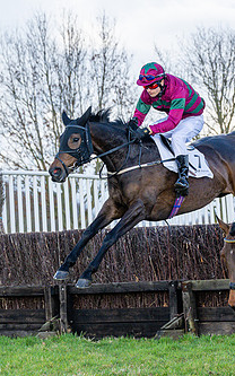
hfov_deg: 6.4
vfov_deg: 10.3
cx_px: 277
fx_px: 2081
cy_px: 159
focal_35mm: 203
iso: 500
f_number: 4
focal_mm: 75
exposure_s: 1/2500
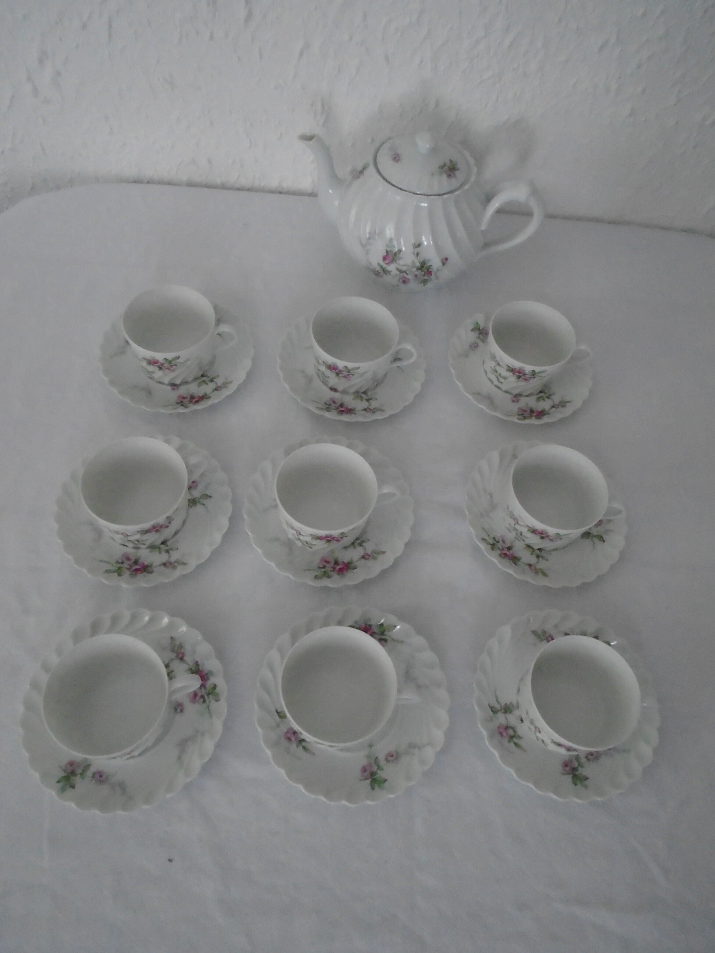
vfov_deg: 67.3
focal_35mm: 26
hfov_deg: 53.1
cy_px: 476
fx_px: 716
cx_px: 358
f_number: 3.2
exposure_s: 1/100
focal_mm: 4.6
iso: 800
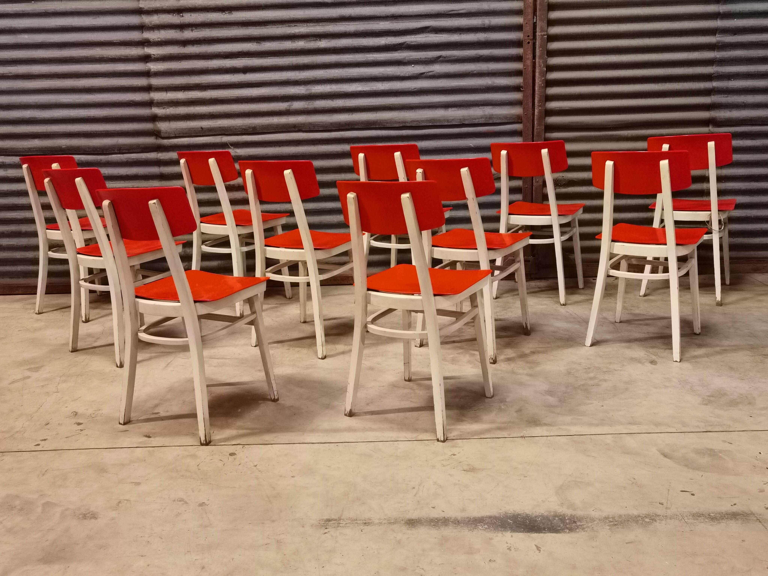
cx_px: 384
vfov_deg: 42.9
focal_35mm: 33
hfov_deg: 55.4
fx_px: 732
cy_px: 288
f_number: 1.9
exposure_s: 1/33.3
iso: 640
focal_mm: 6.71
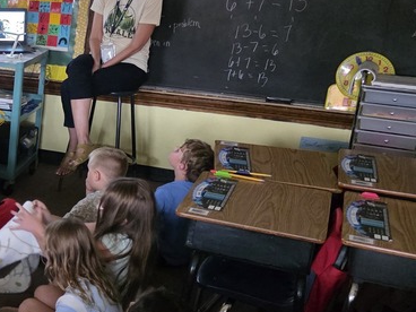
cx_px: -161
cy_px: 148
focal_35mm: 64
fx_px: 769
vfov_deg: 22.9
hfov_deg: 25.1
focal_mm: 6.3
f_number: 1.7
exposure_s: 1/120
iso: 1600
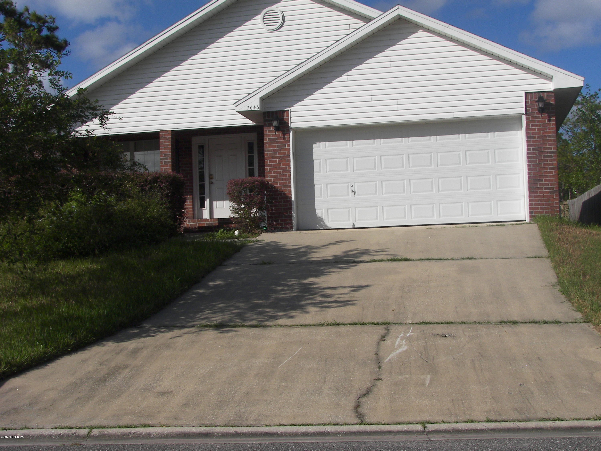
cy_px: 226
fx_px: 868
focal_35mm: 50
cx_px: 300
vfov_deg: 29.1
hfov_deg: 38.2
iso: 64
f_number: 5.6
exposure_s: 1/500
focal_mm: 8.3
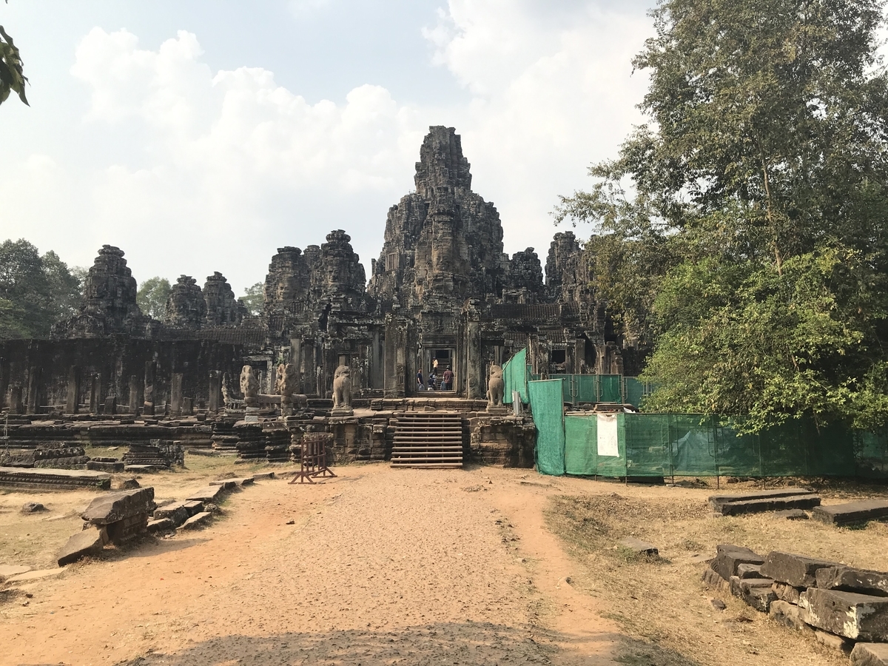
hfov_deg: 63.4
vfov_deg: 49.7
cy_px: 333
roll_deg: -0.6
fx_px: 718
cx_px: 444
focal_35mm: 28
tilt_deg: +7.8
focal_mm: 3.99
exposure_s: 1/2128
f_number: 1.8
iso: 20
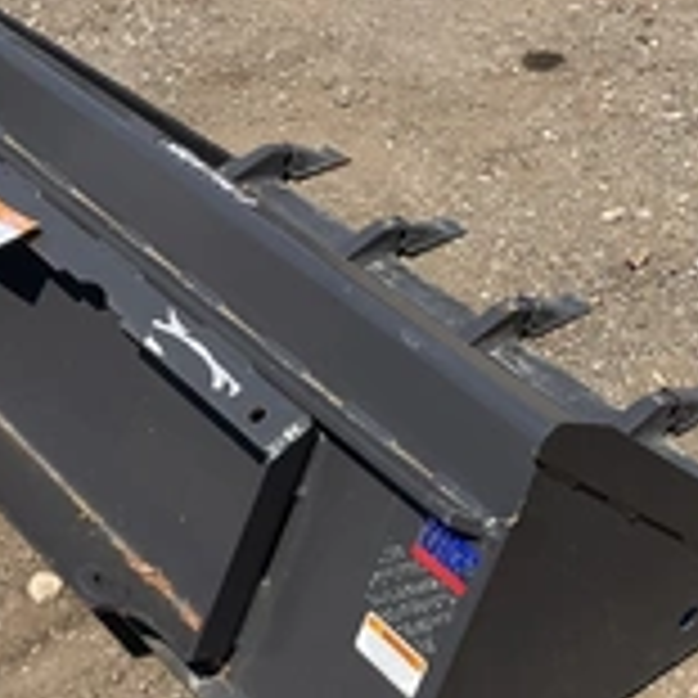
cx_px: 473
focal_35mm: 66
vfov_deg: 26.1
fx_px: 1506
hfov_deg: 25.9
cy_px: 405
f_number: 1.8
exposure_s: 1/1730
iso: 25
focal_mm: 3
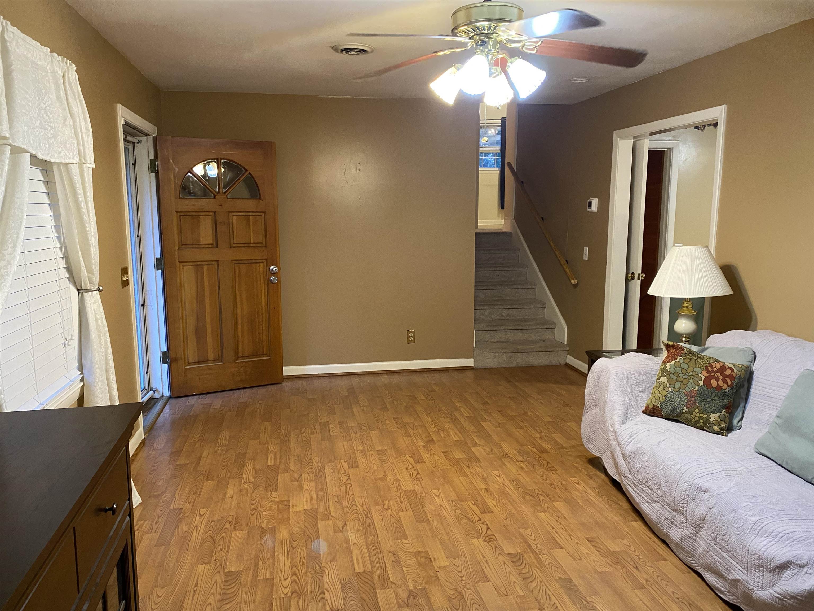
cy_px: 306
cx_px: 407
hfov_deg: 67.3
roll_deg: +0.8
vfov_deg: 53.1
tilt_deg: -8.4
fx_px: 611
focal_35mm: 26
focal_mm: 4.25
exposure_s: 1/60
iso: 400
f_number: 1.8
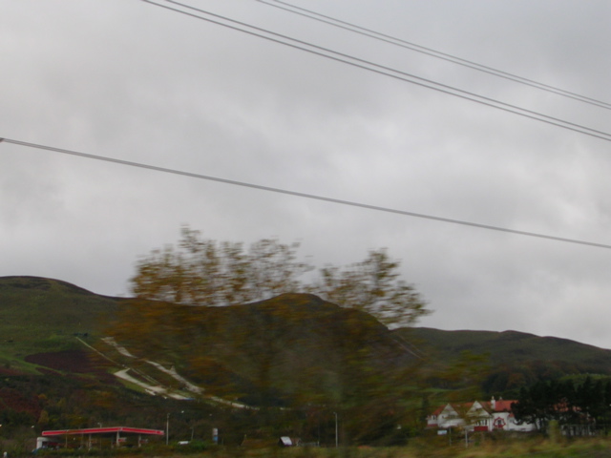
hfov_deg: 25.7
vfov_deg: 19.4
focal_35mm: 76
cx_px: 306
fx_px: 1341
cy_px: 229
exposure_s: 1/192
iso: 50
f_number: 3.9
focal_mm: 11.5
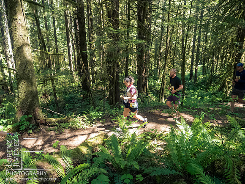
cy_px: 92
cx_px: 122
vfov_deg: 56.8
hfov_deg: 71.6
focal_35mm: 24
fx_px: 170
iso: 4000
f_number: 2.8
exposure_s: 1/1000
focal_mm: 12
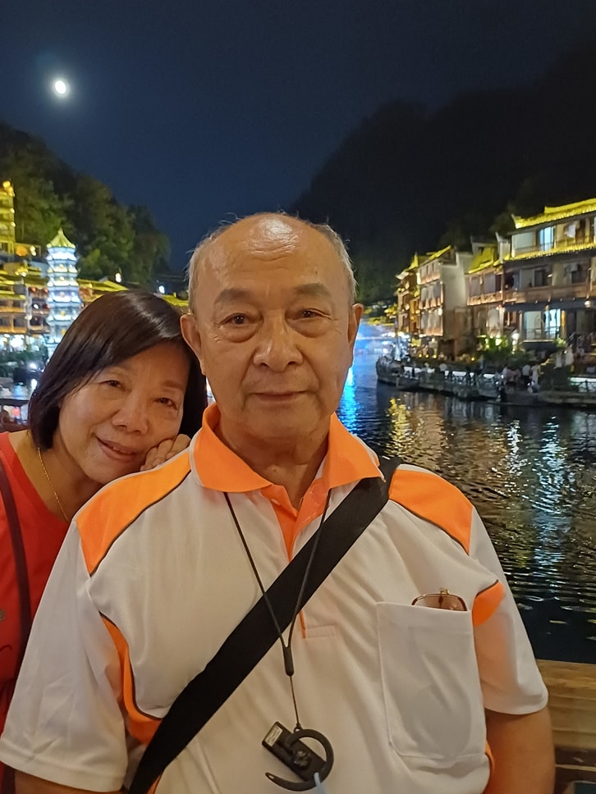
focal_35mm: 31
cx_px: 238
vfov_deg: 58.3
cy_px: 408
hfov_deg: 45.2
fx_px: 712
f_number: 1.8
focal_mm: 4.65
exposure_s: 1/12.5
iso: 1600
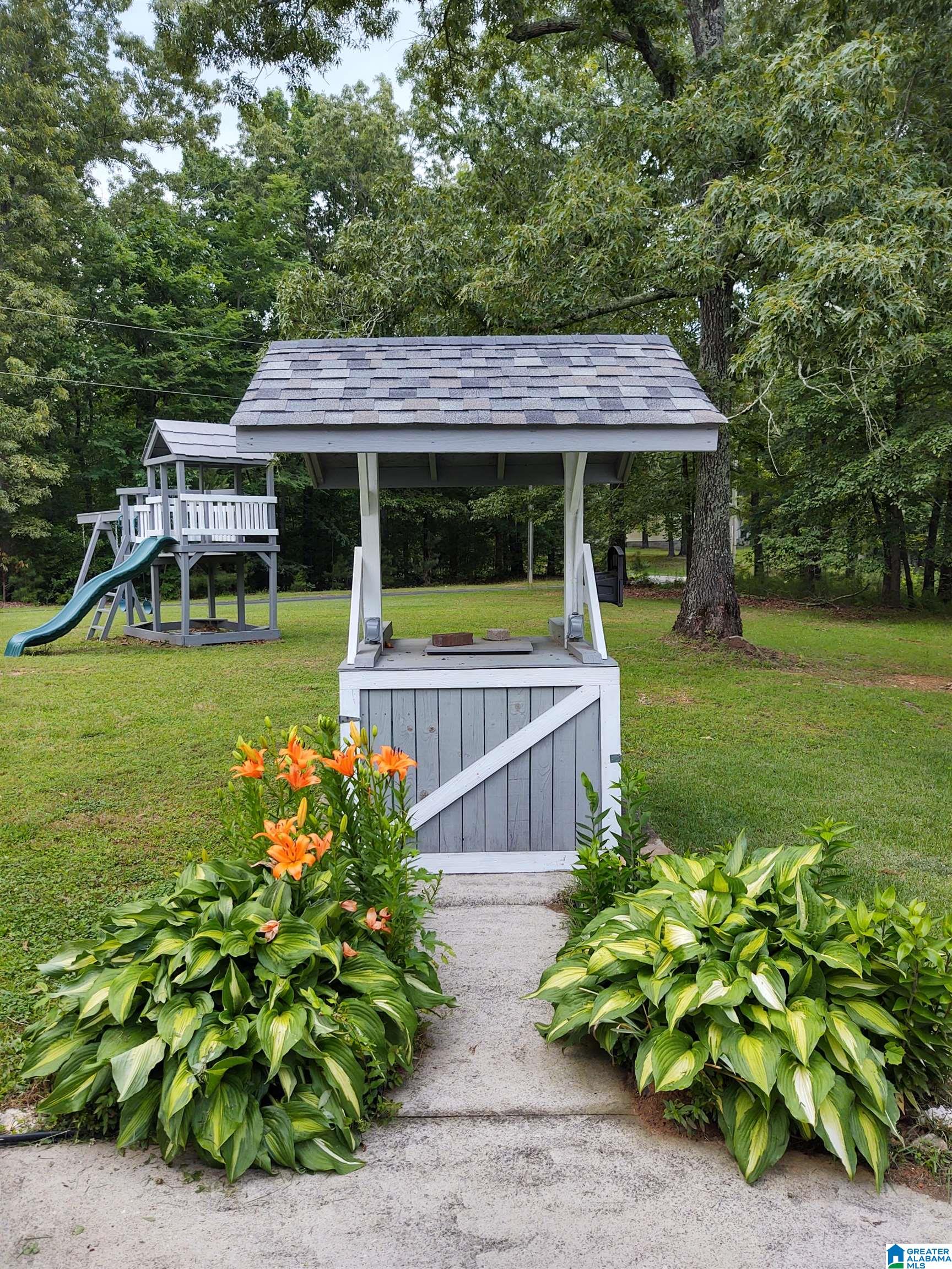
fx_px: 990
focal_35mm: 27
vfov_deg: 65.3
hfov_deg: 51.4
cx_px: 476
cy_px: 634
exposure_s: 1/931
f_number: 1.7
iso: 100
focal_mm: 4.75
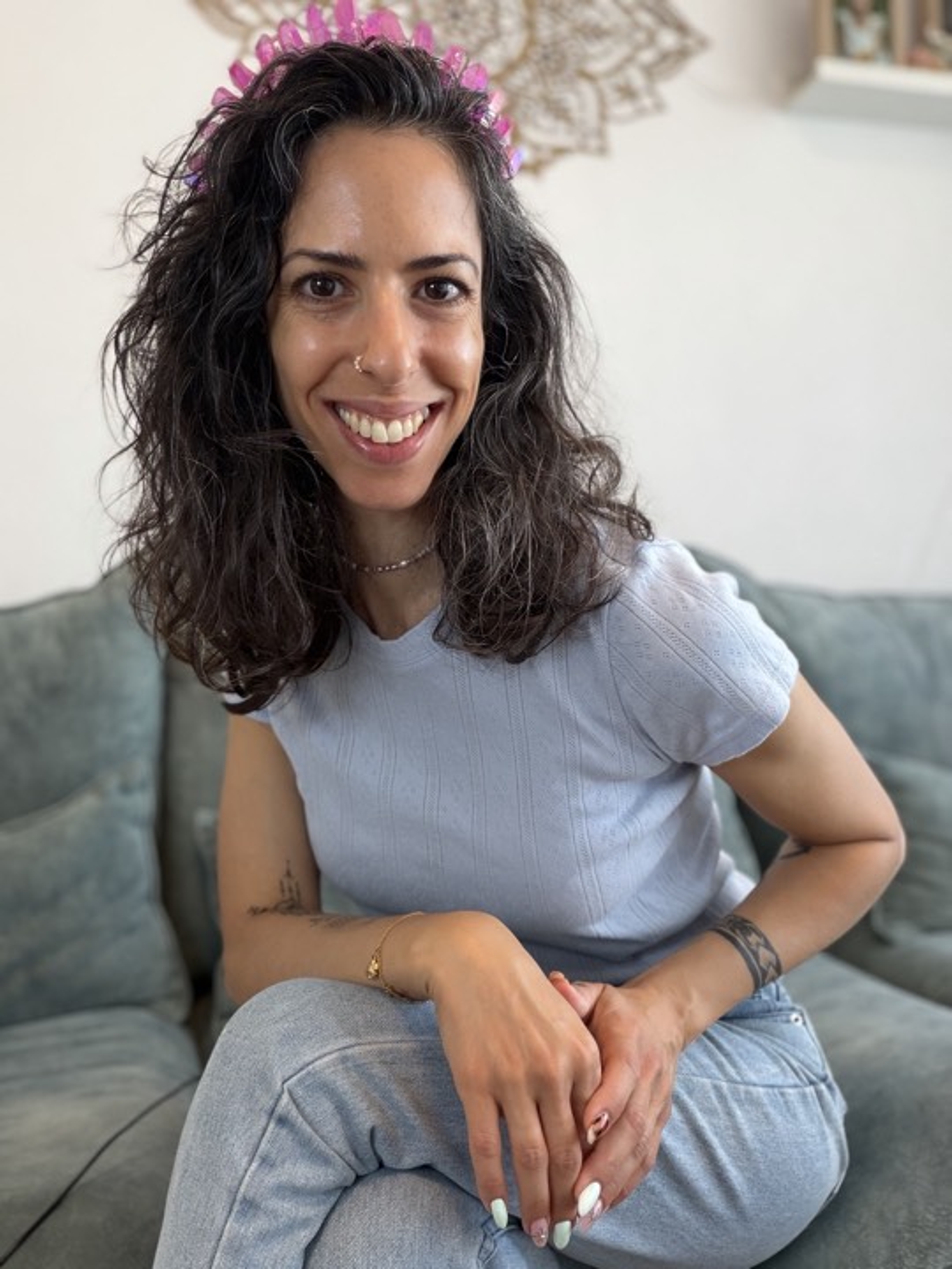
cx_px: 476
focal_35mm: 30
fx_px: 1100
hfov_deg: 46.8
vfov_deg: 60.0
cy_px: 634
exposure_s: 1/50
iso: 125
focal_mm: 2.71
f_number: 1.9
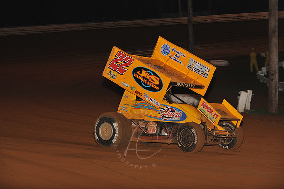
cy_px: 94
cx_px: 142
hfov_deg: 16.4
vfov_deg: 11.0
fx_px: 986
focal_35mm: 125
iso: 1250
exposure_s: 1/320
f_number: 7.1
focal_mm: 125
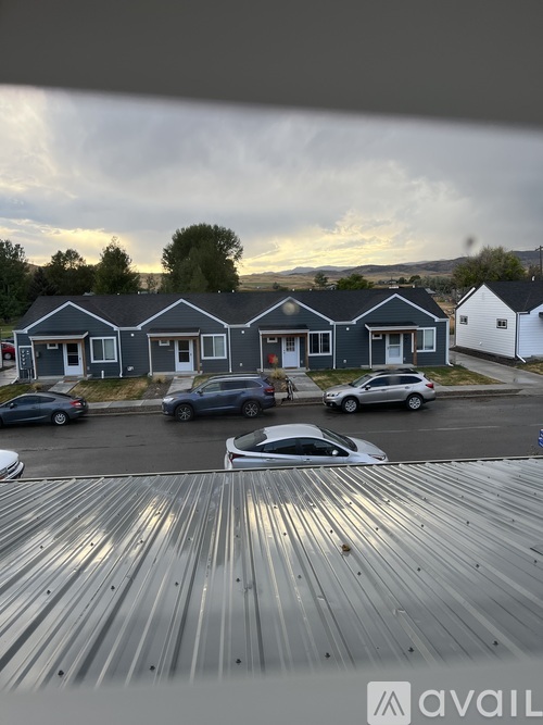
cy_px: 362
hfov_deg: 53.0
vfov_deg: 67.3
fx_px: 544
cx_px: 272
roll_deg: +1.7
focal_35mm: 26
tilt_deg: -6.9
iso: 50
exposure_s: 1/571
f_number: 1.6
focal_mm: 5.1
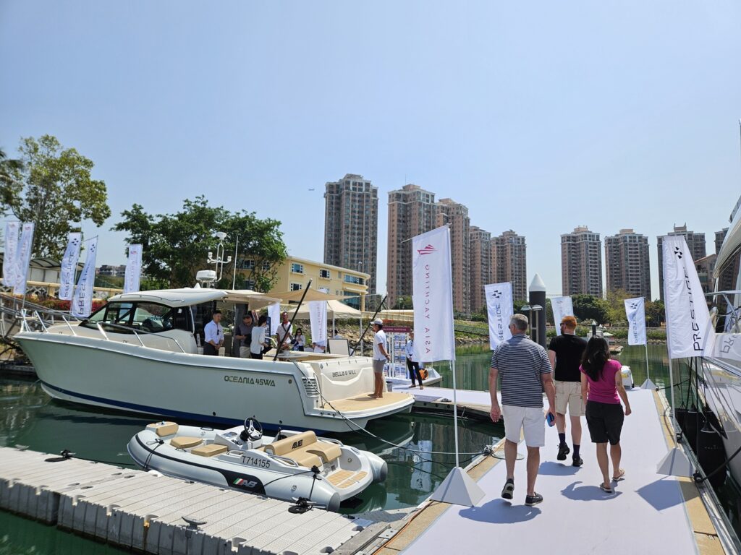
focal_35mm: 23
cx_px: 370
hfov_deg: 73.9
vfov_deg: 58.9
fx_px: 492
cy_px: 278
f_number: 1.8
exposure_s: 1/2579
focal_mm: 5.4
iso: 25
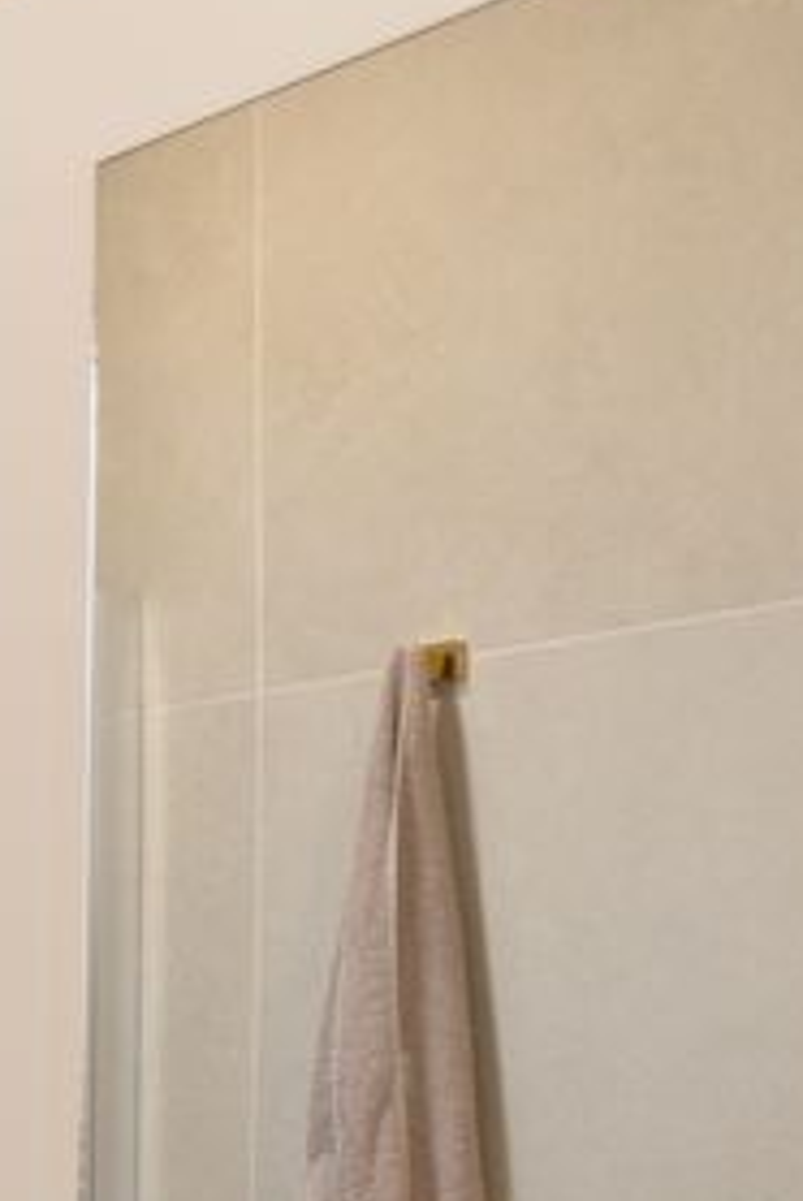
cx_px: -220
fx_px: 3070
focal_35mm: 92
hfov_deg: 14.3
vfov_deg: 21.7
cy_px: 1050
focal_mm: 16
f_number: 4.5
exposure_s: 1/80
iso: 400
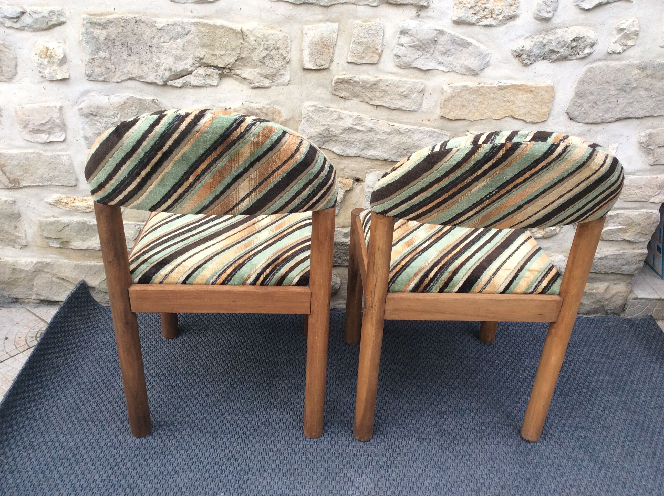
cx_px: 332
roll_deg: -3.0
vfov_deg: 44.1
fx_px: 613
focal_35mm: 32
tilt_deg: -27.0
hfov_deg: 56.9
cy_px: 248
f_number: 2.4
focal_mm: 3.3
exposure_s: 1/50
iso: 32
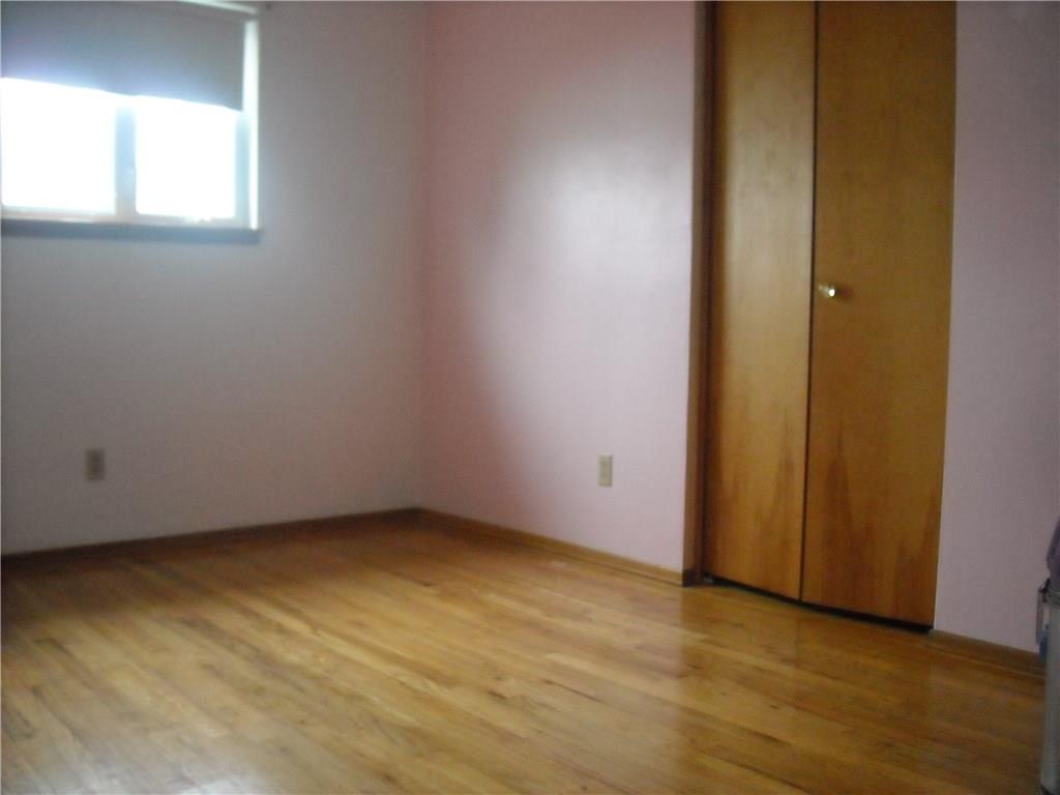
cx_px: 530
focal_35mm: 35
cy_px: 398
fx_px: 1072
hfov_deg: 52.6
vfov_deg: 40.7
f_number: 2.8
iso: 800
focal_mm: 5.7
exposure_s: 1/47
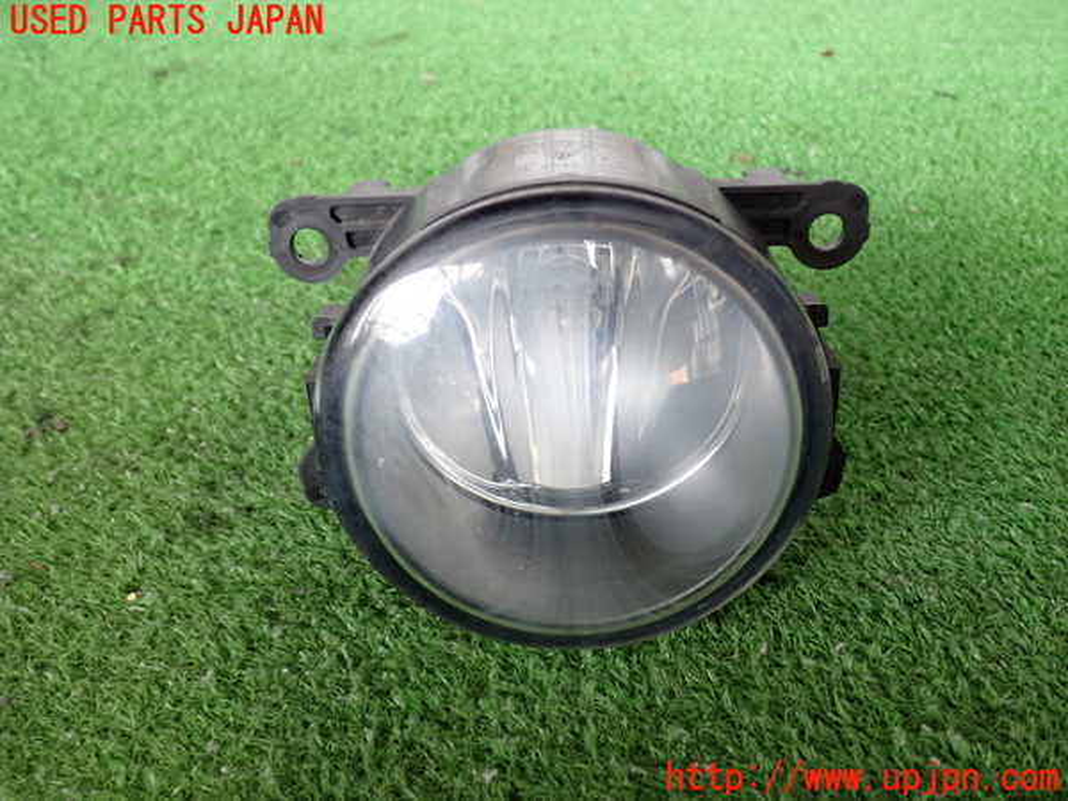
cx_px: 534
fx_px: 1111
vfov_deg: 39.7
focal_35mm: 36
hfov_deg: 51.4
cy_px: 400
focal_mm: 6.37
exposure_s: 1/40
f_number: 2.5
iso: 200
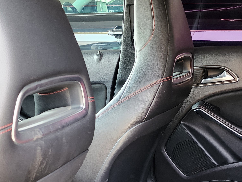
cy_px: 131
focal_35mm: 61
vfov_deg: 23.8
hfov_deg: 31.4
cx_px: 160
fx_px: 426
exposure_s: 1/60
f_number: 1.8
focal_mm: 6.4
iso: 500
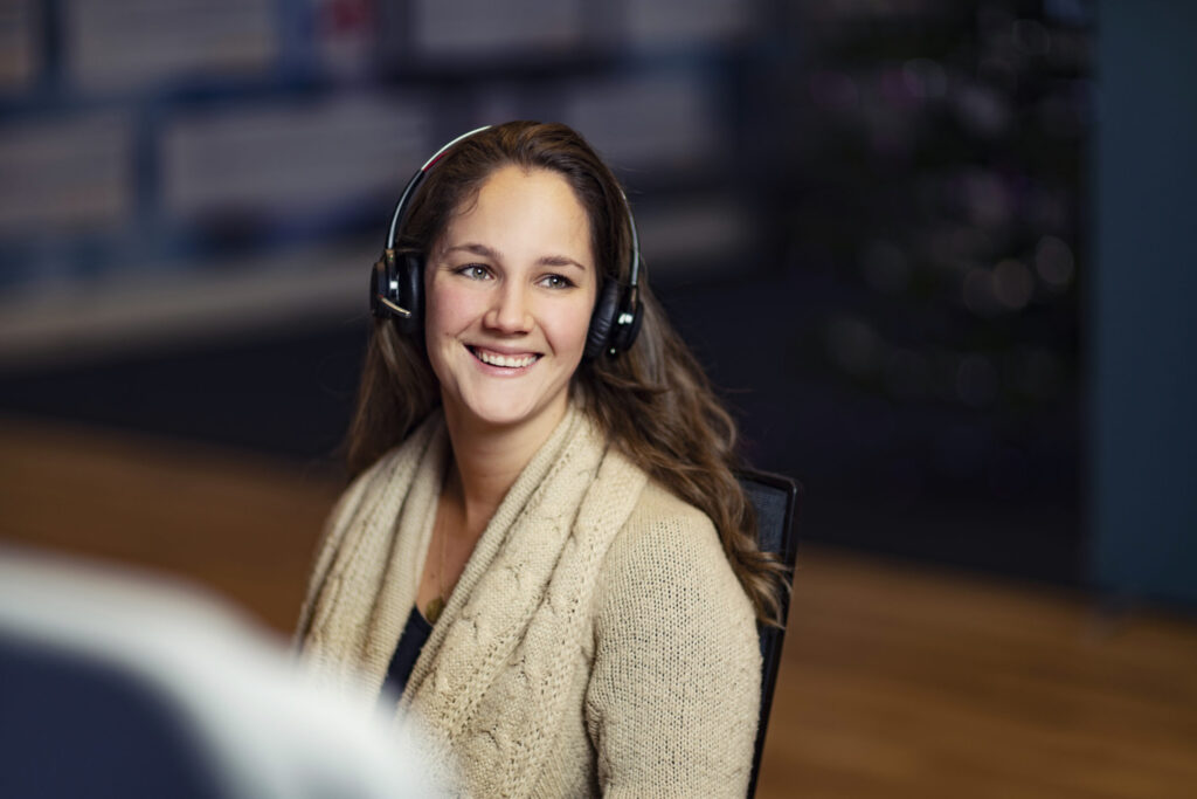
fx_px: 2826
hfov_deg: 23.9
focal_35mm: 85
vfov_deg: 16.1
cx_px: 598
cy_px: 400
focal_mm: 85
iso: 125
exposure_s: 1/400
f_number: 1.3
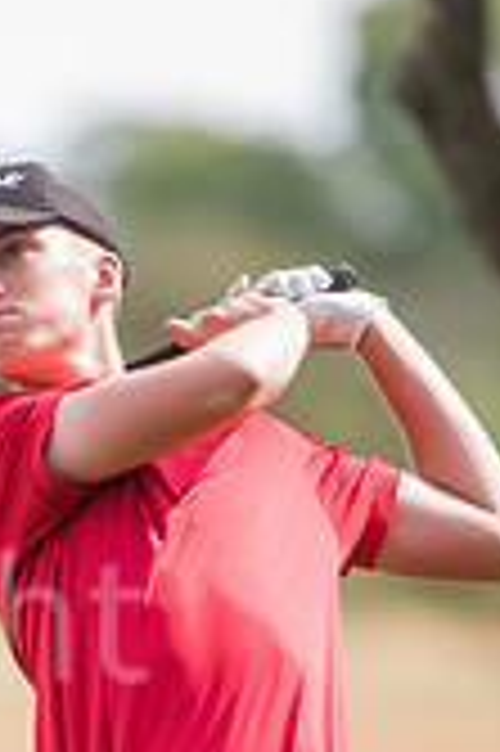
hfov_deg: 1.7
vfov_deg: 2.5
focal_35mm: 809
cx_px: -90
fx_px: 16888
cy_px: 869
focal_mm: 300
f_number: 4
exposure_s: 1/1250
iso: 400
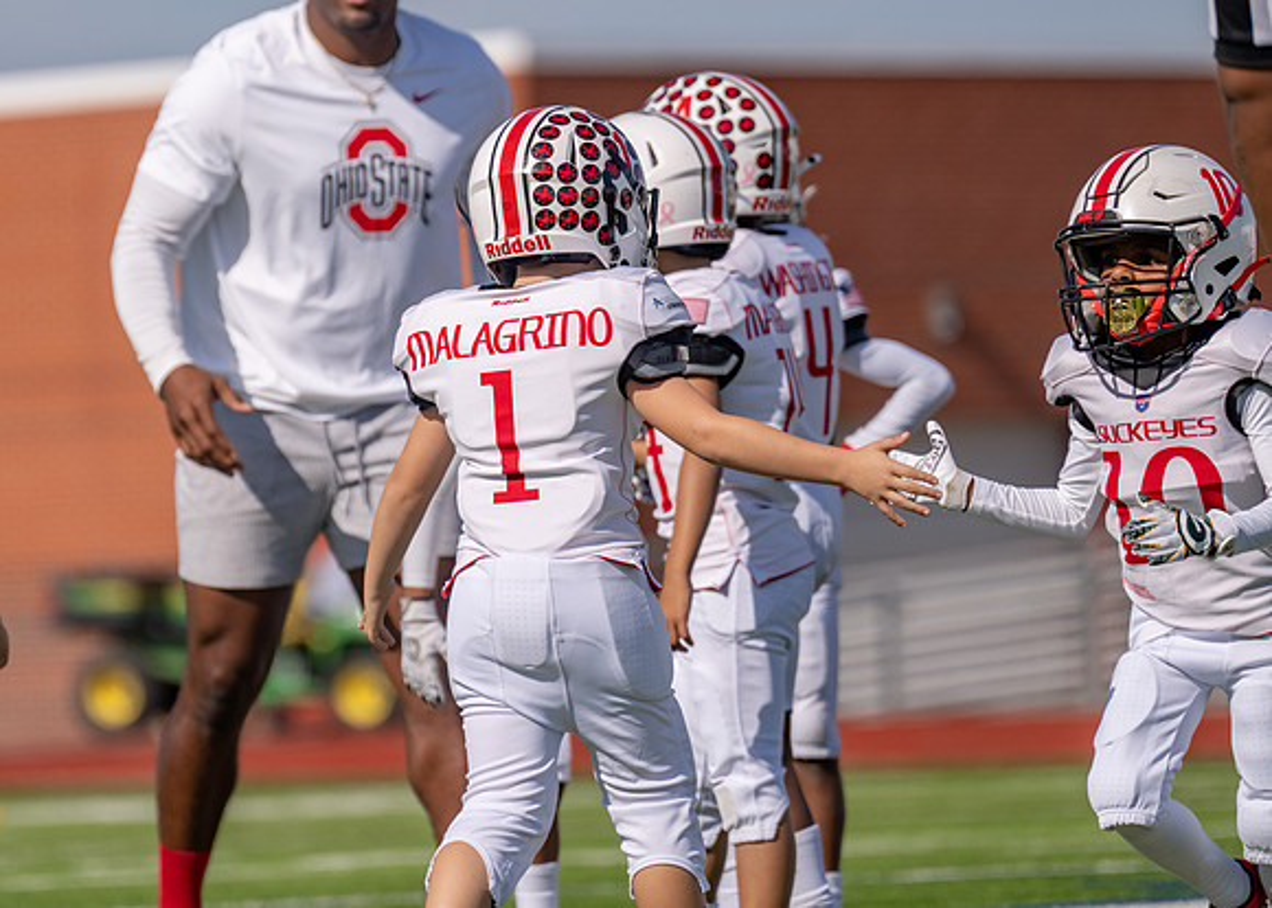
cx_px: 390
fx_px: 13715
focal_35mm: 380
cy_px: 320
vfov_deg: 3.8
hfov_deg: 5.3
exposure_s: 1/2500
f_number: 4
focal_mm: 280
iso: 100
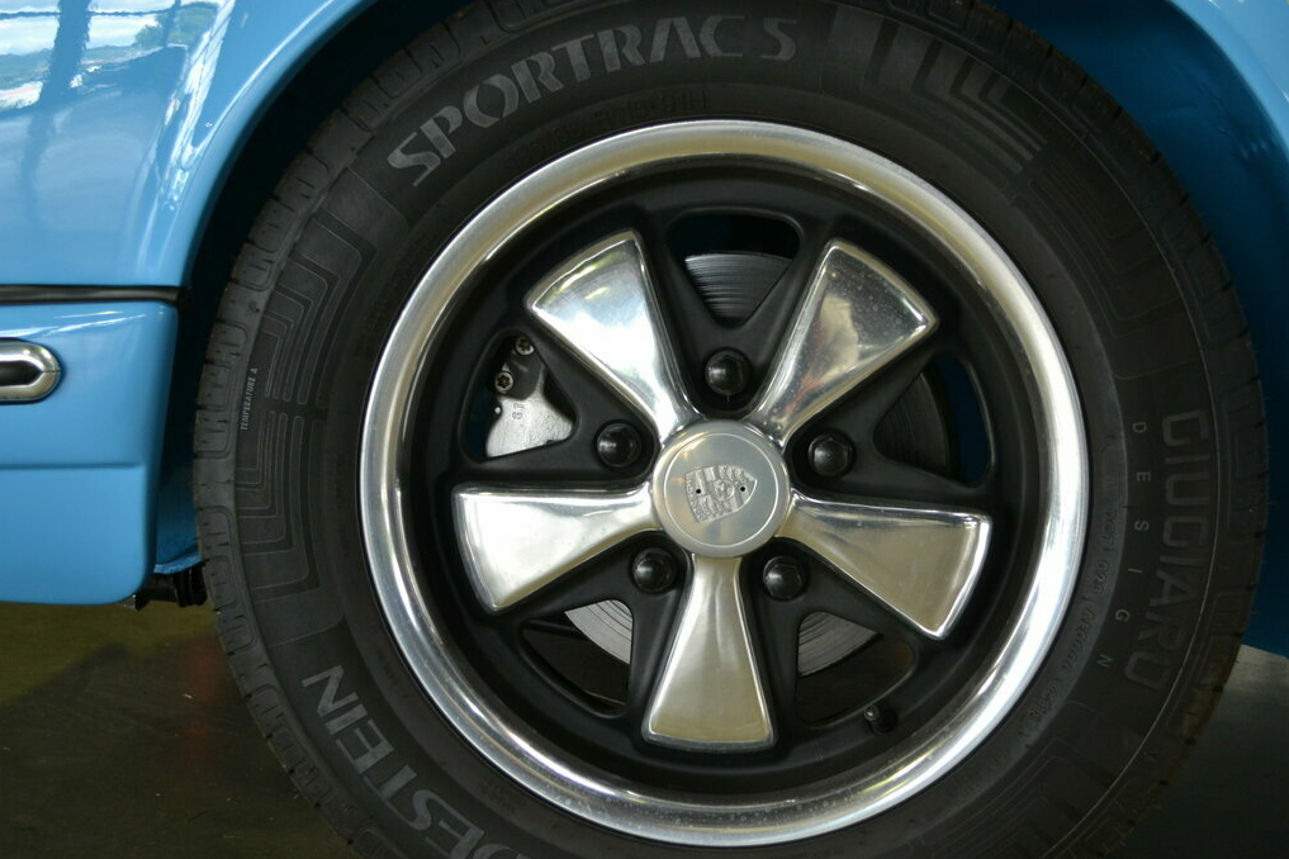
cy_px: 473
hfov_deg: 42.7
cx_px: 712
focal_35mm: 46
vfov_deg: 29.2
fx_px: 1647
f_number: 4.2
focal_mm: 26
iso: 400
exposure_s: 1/60
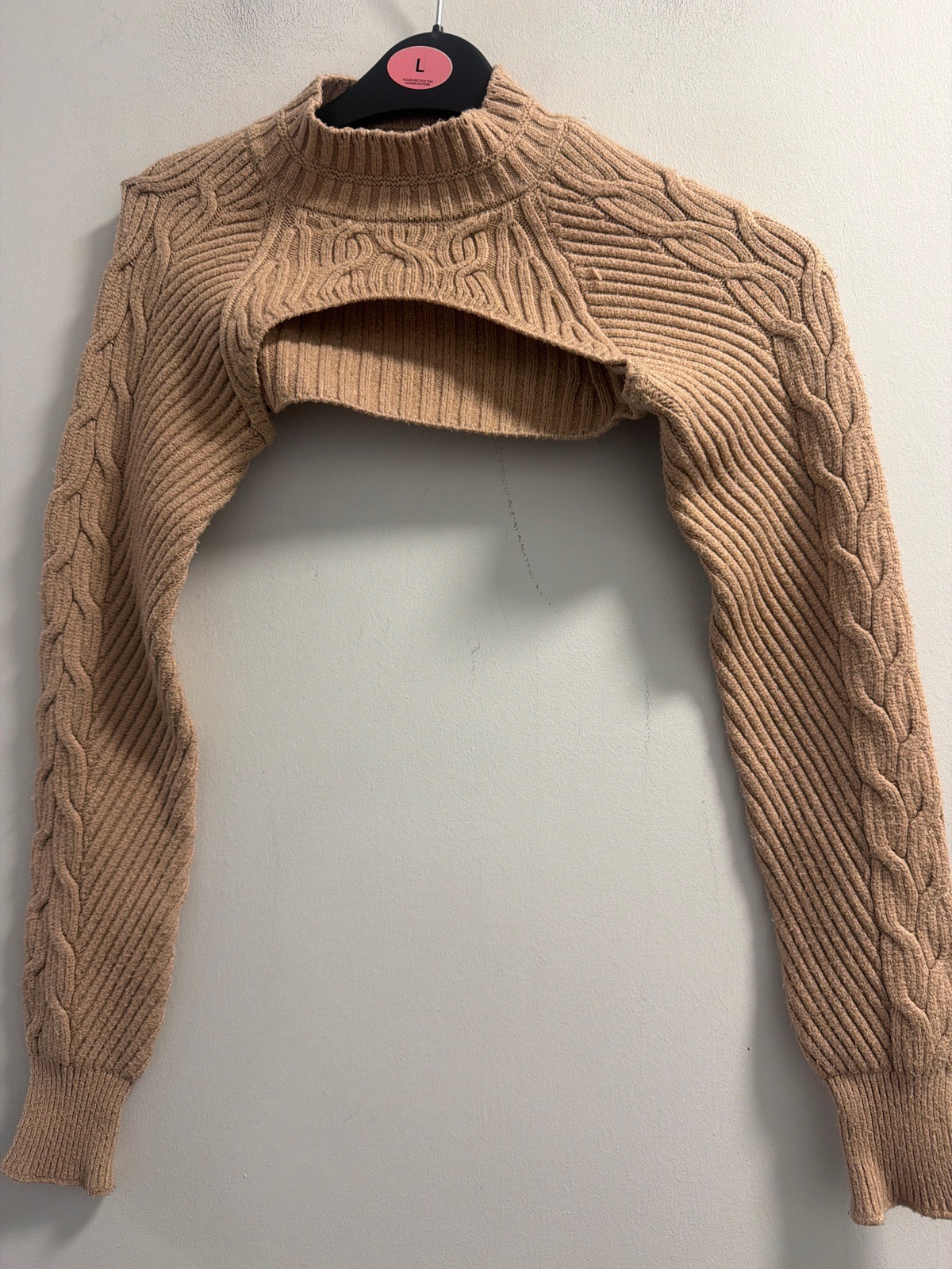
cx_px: 476
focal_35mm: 24
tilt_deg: -1.9
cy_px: 634
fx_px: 880
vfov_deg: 71.6
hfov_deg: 56.8
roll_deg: -0.9
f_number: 1.78
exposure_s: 1/100
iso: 160
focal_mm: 6.76
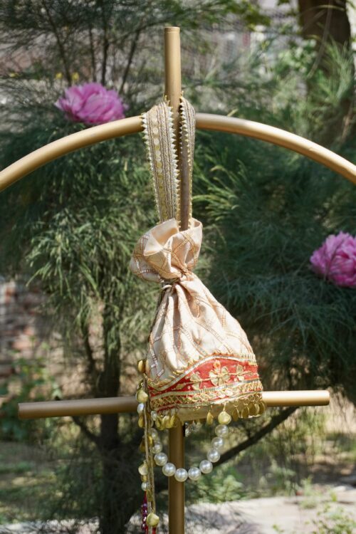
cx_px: 178
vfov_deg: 27.0
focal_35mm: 75
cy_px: 267
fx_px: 1112
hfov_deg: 18.2
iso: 800
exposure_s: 1/1250
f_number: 6.3
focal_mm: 50
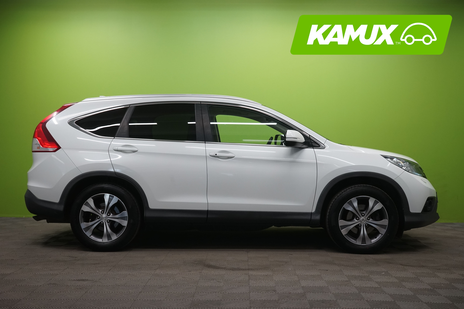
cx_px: 232
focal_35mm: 42
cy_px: 154
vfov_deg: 31.9
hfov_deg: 46.4
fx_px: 541
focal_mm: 42
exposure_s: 1/25
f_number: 9
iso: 1250
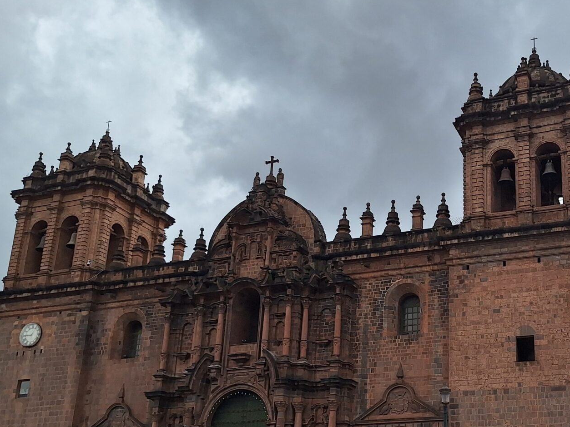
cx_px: 442
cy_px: 301
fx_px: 774
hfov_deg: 39.1
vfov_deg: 30.5
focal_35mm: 47
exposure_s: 1/2899
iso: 40
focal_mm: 5.54
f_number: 1.8
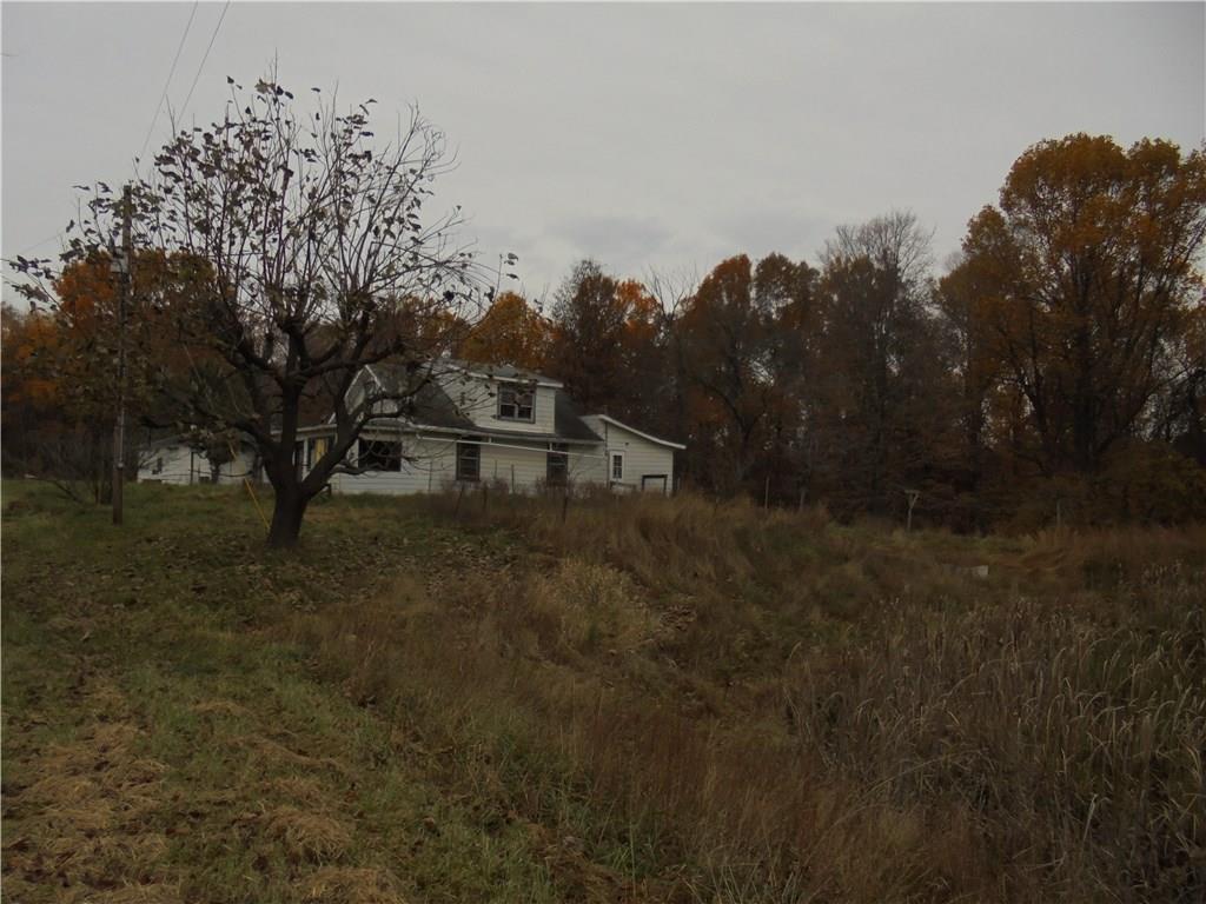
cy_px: 452
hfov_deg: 67.3
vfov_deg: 53.1
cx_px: 603
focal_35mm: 26
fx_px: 906
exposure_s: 1/800
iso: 100
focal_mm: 4.6
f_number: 3.5
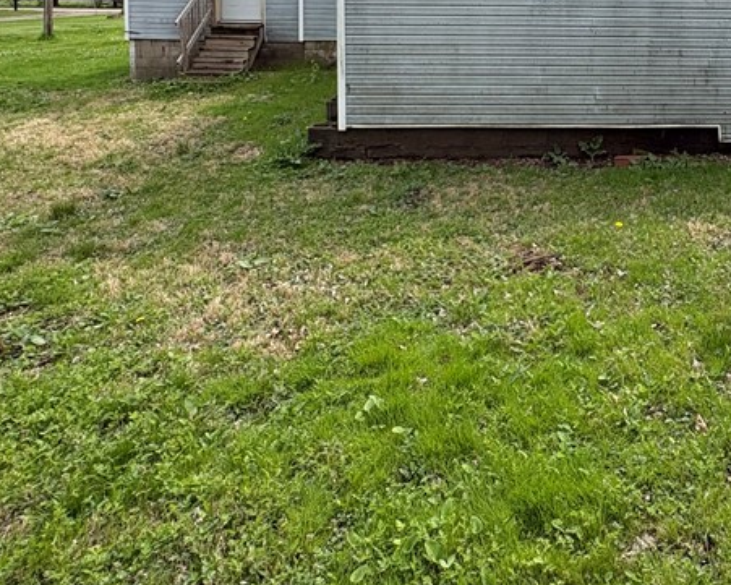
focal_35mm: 31
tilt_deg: -3.3
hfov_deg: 54.4
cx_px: 551
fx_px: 671
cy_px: 24
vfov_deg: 42.0
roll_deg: -1.2
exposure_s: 1/1217
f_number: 2.2
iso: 64
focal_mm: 2.22
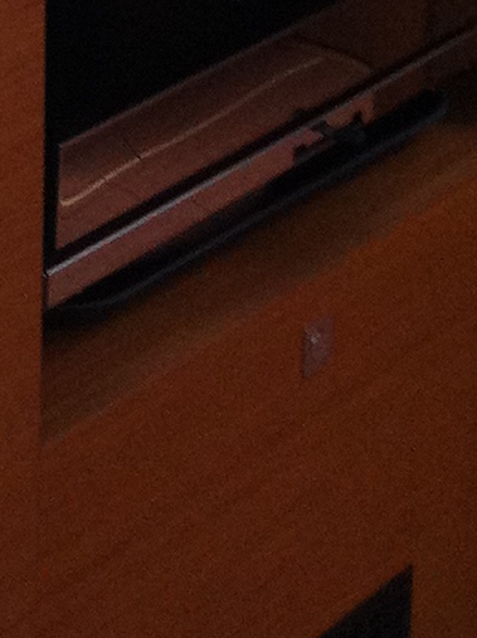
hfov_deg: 7.9
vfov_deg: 9.7
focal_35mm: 179
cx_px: -519
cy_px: -943
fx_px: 3296
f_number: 2.8
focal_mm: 3.85
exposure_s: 1/15
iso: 160
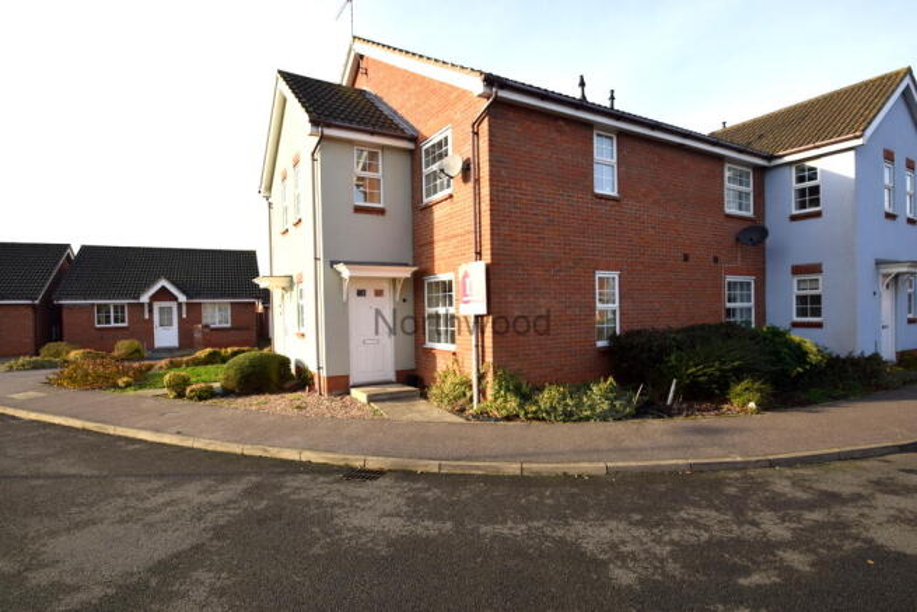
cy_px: 306
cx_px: 458
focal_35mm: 18
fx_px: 459
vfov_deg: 67.4
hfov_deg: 90.0
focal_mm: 12
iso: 100
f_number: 6.3
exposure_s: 1/160
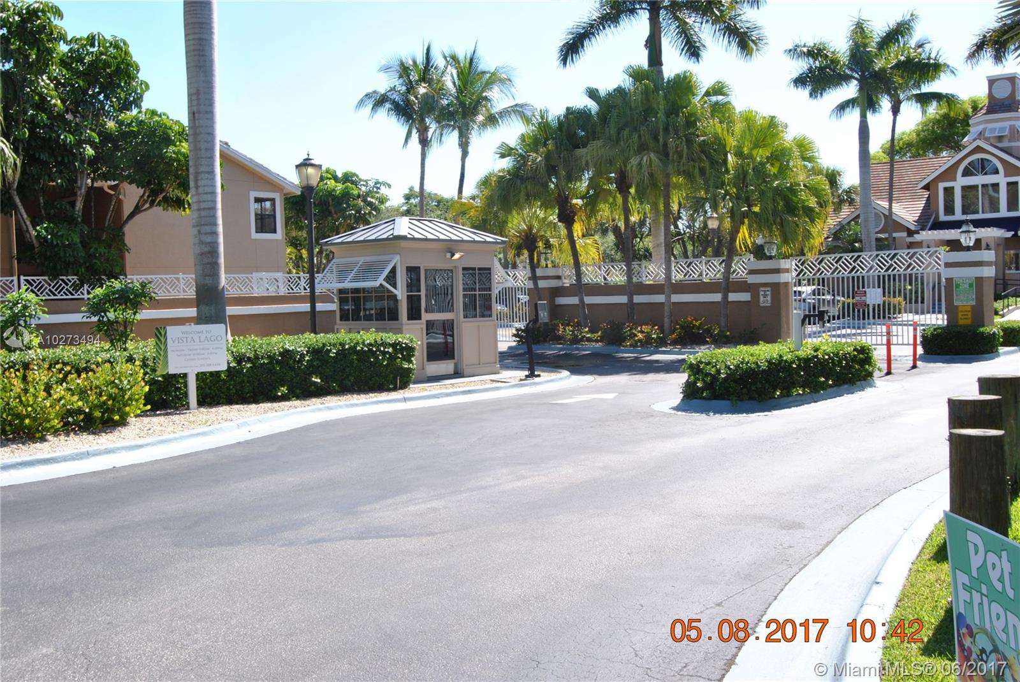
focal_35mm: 34
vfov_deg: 38.4
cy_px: 341
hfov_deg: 55.1
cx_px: 510
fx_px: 978
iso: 200
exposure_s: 1/80
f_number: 4.5
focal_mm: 23
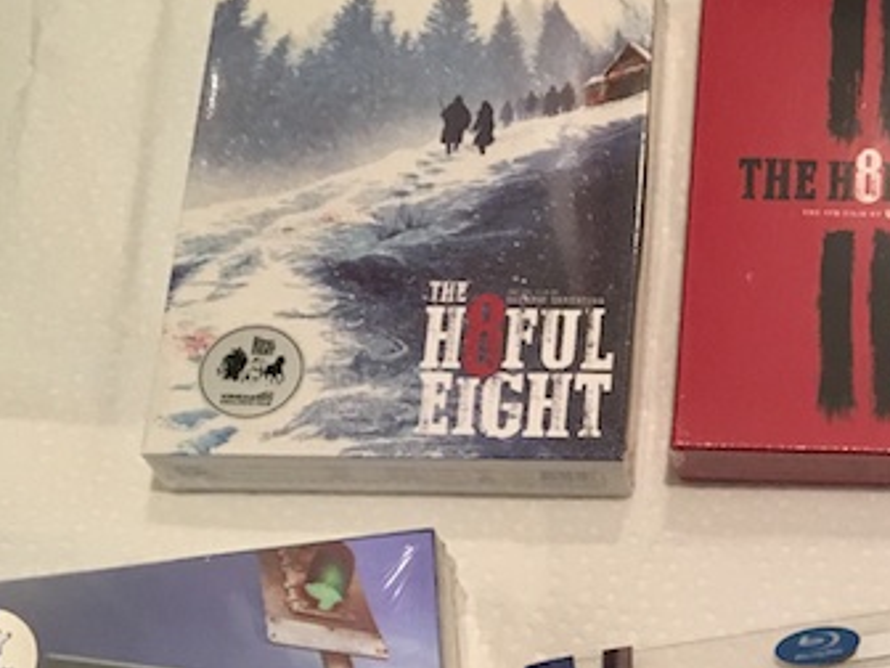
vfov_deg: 20.7
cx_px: 864
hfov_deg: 26.8
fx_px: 1774
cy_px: 660
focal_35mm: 69
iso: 200
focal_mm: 4.15
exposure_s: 1/30
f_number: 2.2
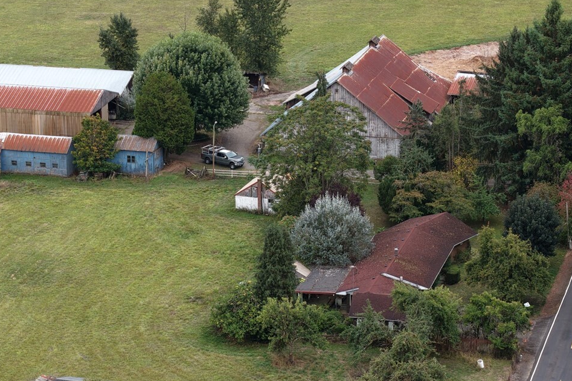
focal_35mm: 123
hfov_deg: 16.7
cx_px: 269
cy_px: 221
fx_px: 1954
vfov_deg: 11.1
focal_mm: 19.35
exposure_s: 1/240
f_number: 2.8
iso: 100
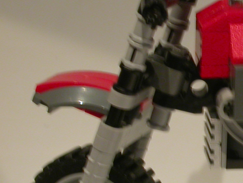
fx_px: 1937
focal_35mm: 276
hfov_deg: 7.1
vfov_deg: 5.4
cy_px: 143
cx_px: 288
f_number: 4
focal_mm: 21.7
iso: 100
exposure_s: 1/11.9
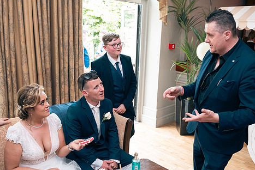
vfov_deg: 36.9
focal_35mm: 36
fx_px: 255
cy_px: 90
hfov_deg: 53.1
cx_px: 132
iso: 800
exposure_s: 1/160
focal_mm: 29
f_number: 3.5
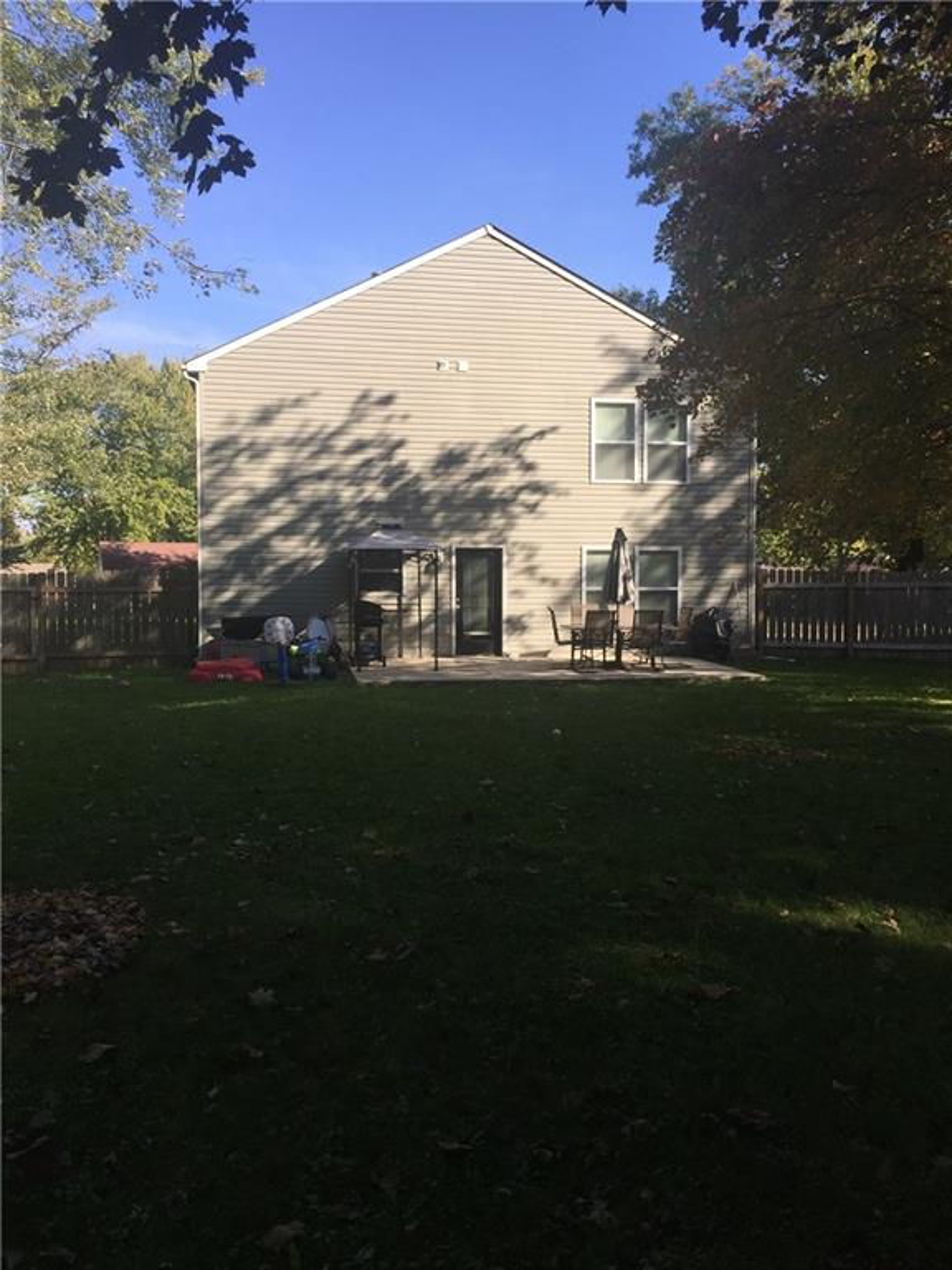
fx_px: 1063
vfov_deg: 61.7
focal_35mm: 29
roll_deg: +0.1
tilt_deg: -1.4
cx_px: 476
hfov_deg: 48.2
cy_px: 635
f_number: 2.2
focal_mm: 4.15
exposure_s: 1/1041
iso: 32
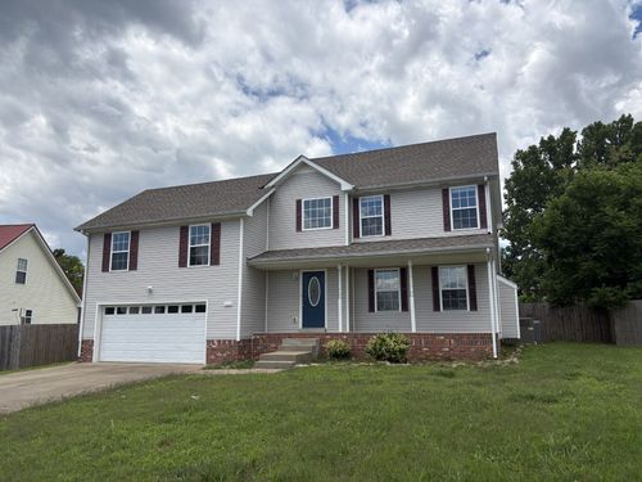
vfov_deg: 53.1
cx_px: 321
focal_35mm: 26
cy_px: 241
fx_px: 482
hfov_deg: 67.3
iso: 50
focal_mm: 5.96
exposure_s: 1/5814
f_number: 1.6
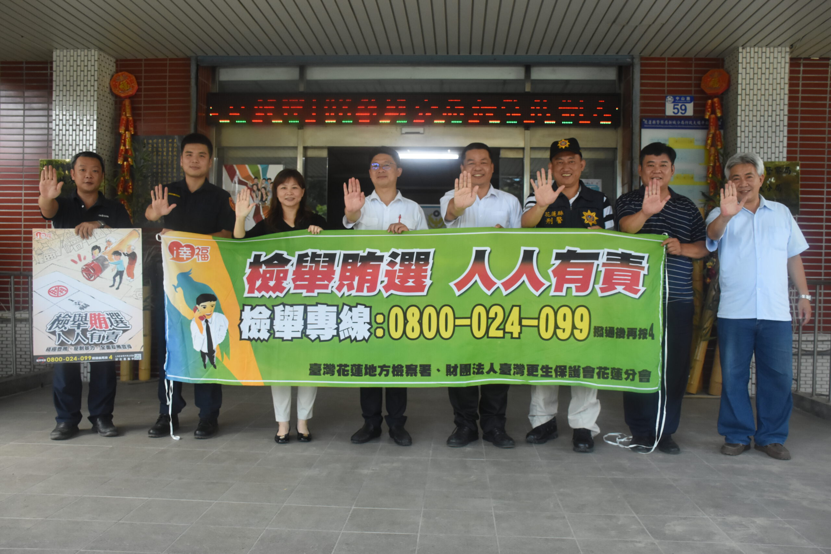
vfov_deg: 40.0
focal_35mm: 33
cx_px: 416
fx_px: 762
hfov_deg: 57.2
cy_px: 277
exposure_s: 1/1000
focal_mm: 22
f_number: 3.5
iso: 1600
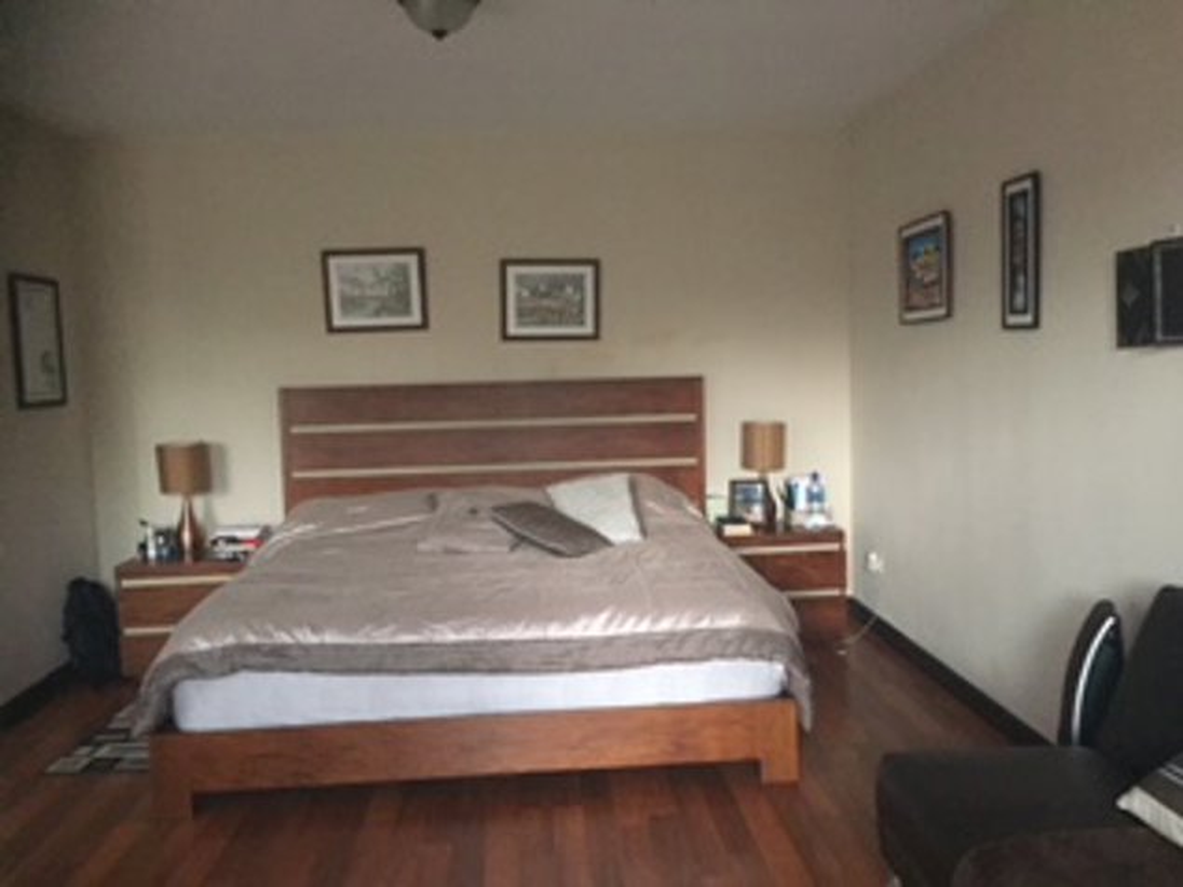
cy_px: 444
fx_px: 991
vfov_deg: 48.2
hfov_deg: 61.7
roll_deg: +1.4
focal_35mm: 29
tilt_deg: -5.5
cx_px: 592
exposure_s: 1/15
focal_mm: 4.15
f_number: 2.2
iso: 400
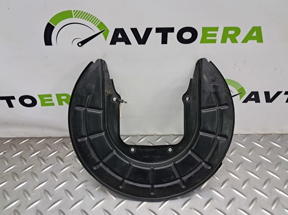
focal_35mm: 27
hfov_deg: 65.4
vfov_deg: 51.3
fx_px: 224
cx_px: 144
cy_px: 108
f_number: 1.8
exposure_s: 1/50
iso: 125
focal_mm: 4
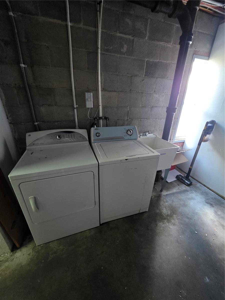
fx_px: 113
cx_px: 112
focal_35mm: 13
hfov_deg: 89.9
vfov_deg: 106.2
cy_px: 150
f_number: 1.9
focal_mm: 2.2
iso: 1000
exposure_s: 1/60
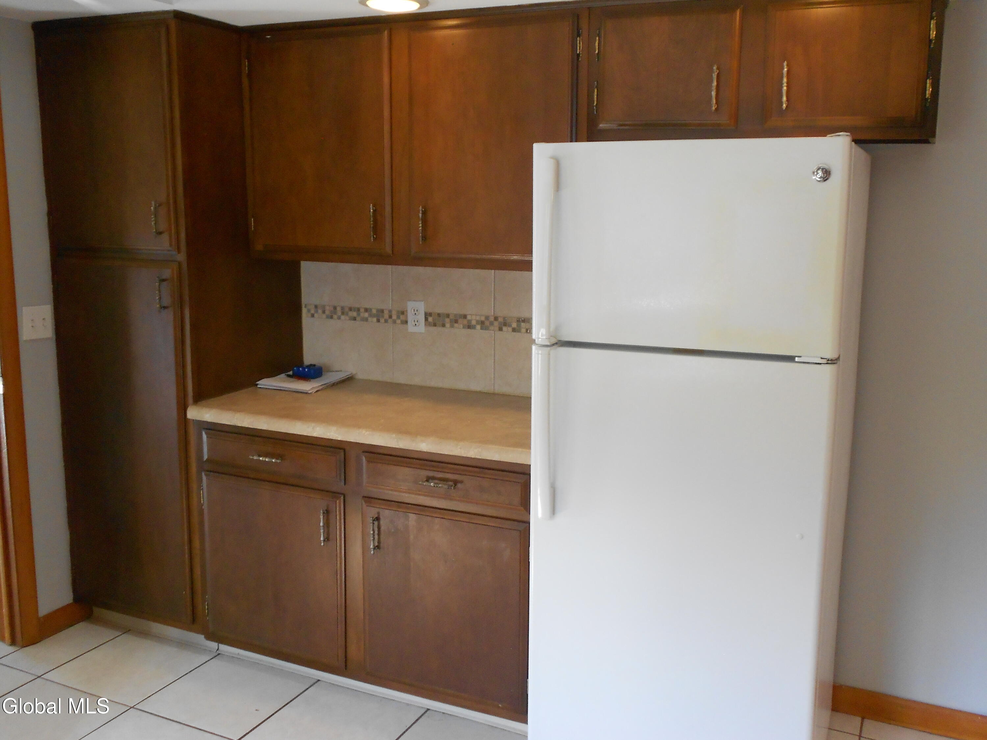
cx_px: 494
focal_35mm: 32
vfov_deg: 44.2
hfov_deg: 56.8
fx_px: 912
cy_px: 370
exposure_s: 1/30
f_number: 3.6
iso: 250
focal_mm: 5.8
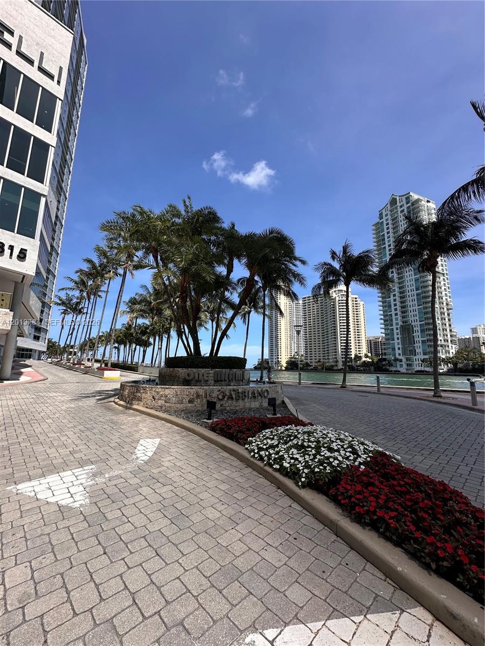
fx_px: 262
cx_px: 242
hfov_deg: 85.7
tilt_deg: +9.7
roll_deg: -2.4
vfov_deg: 102.1
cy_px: 323
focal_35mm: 14
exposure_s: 1/1511
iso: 40
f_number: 2.2
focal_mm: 2.22
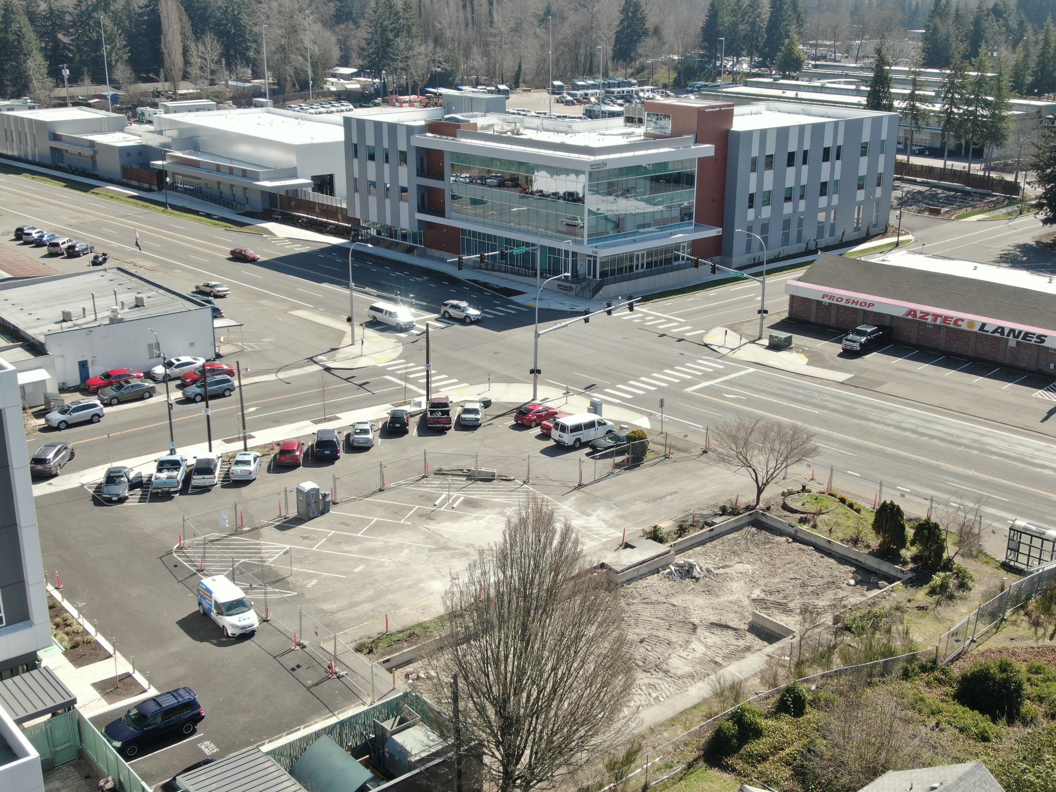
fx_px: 1251
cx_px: 528
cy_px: 396
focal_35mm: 41
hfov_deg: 45.8
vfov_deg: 35.1
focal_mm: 7.07
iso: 100
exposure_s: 1/160
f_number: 3.5
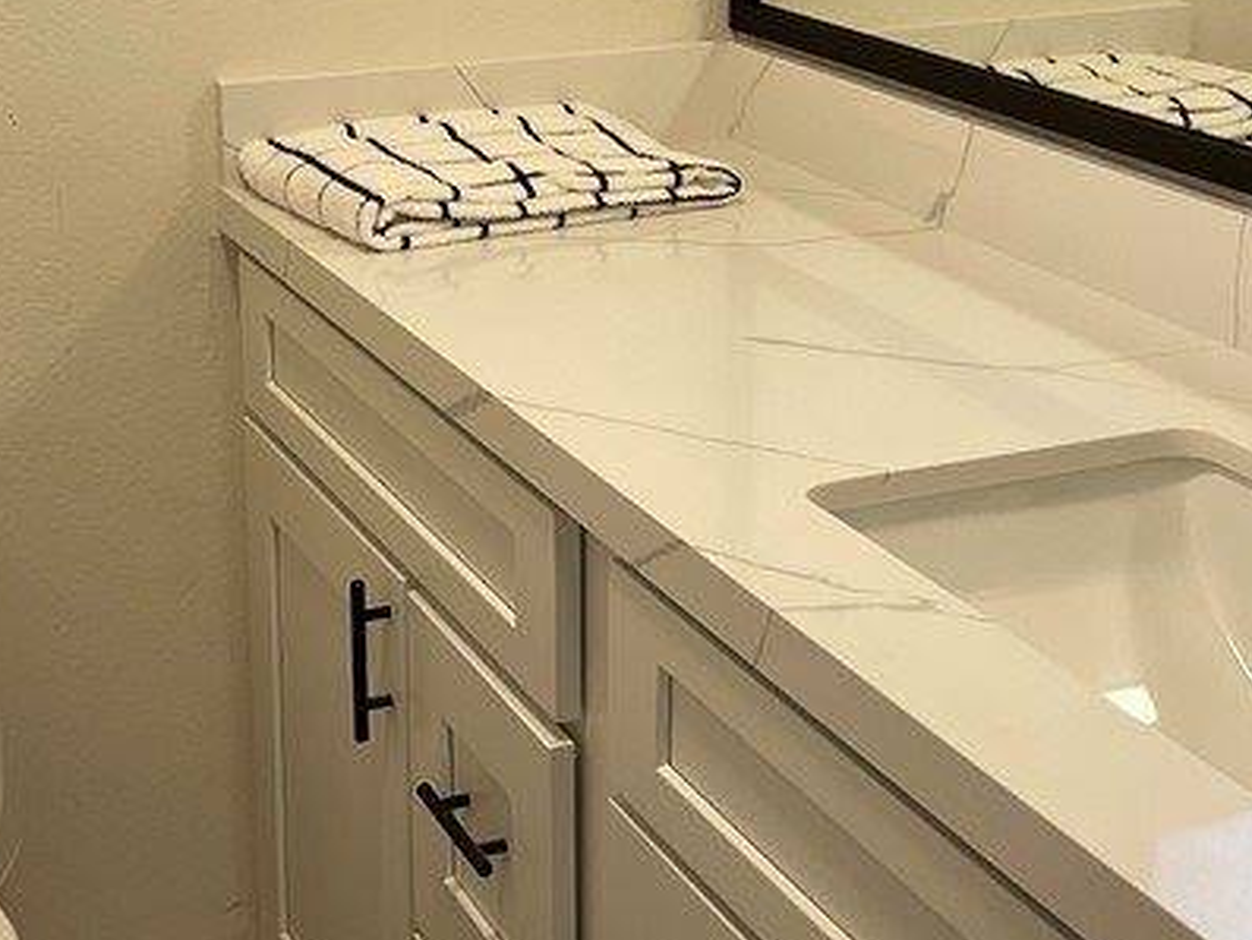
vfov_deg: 21.6
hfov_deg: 29.0
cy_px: 158
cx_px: 606
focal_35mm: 67
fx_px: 2424
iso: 100
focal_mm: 4.2
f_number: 1.6
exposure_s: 1/120
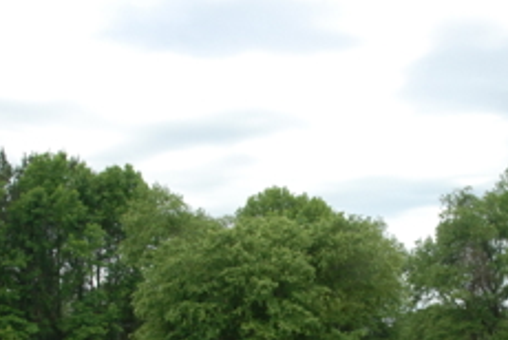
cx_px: 351
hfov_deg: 26.4
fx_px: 1074
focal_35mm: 76
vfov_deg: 17.7
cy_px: 307
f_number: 18
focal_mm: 26
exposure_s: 1/200
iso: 800
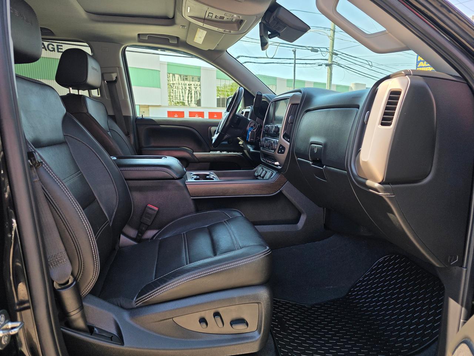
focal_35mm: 23
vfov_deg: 58.9
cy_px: 178
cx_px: 237
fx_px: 315
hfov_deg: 73.9
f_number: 1.7
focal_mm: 6.3
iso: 40
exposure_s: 1/359
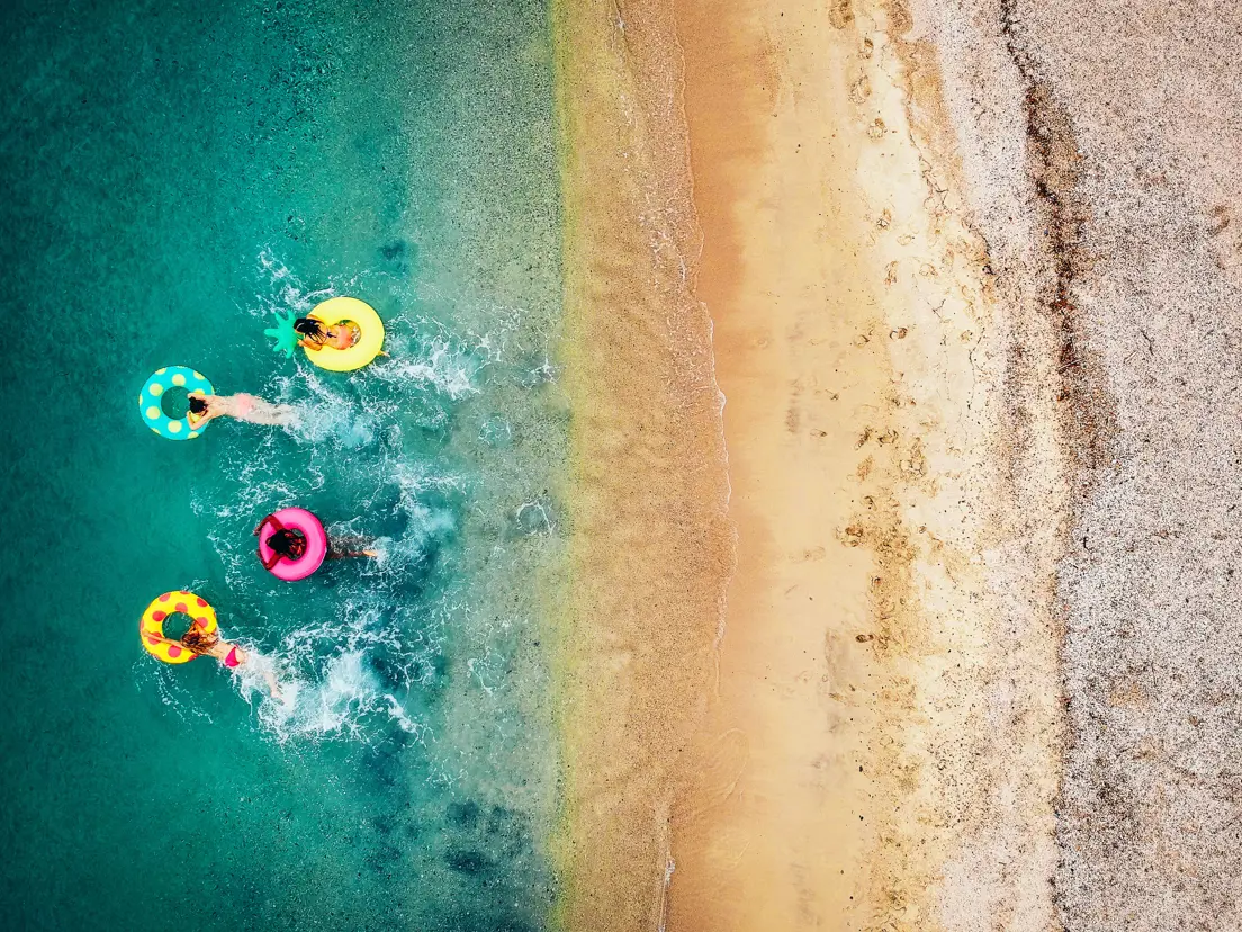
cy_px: 466
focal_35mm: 25
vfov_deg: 54.9
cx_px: 621
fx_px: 897
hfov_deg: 69.4
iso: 100
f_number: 2.6
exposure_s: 1/1250
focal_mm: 4.49
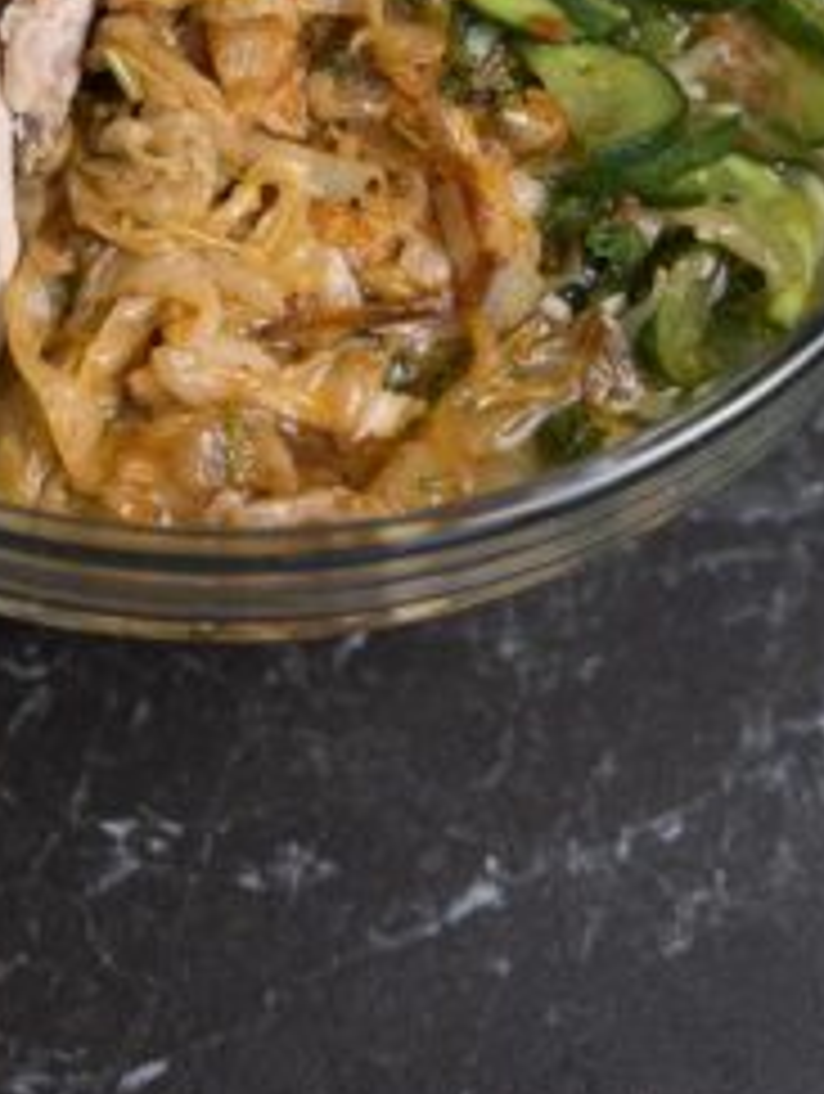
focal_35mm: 113
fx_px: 3577
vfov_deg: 16.8
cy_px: -146
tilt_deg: -58.1
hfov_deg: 13.1
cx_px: 185
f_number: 1.78
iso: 50
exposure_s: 1/158
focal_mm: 6.76
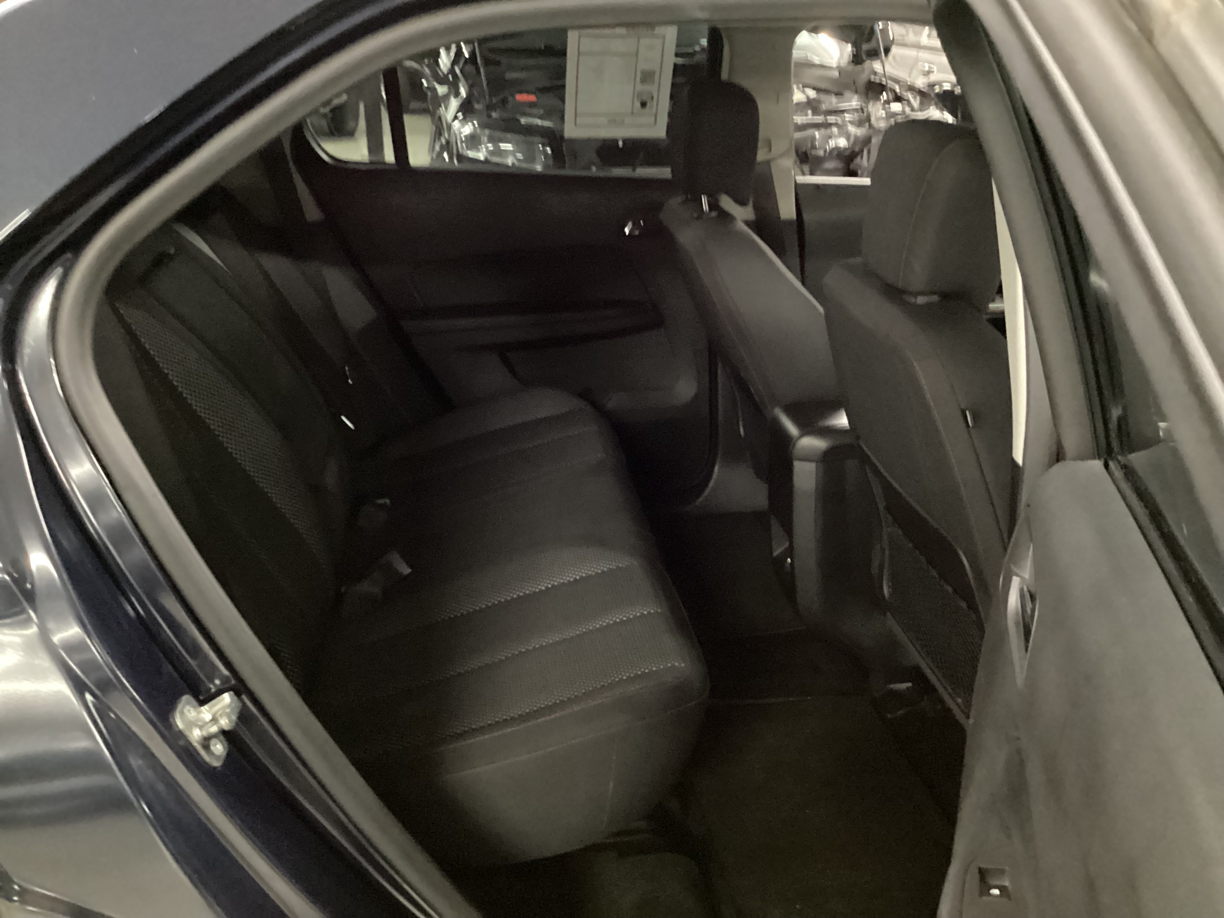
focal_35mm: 31
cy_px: 459
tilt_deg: -24.9
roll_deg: +0.1
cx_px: 612
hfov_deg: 58.4
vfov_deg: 45.4
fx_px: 1096
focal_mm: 3.3
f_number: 2.4
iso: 800
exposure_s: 1/15
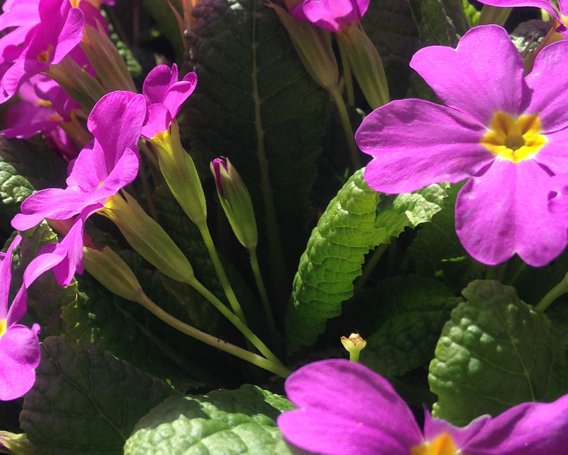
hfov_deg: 29.1
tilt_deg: -32.1
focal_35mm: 64
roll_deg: +6.3
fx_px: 1076
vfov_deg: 23.8
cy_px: 165
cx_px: 145
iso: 50
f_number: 2.4
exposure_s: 1/935
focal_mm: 4.12
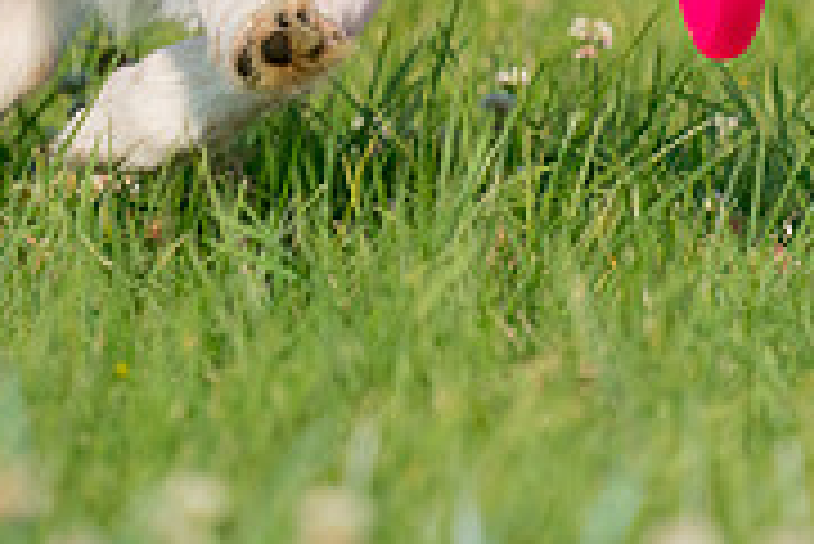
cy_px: -223
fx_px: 34667
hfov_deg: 1.3
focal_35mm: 1532
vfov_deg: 0.9
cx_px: 553
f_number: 6.3
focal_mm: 478
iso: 800
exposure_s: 1/4000
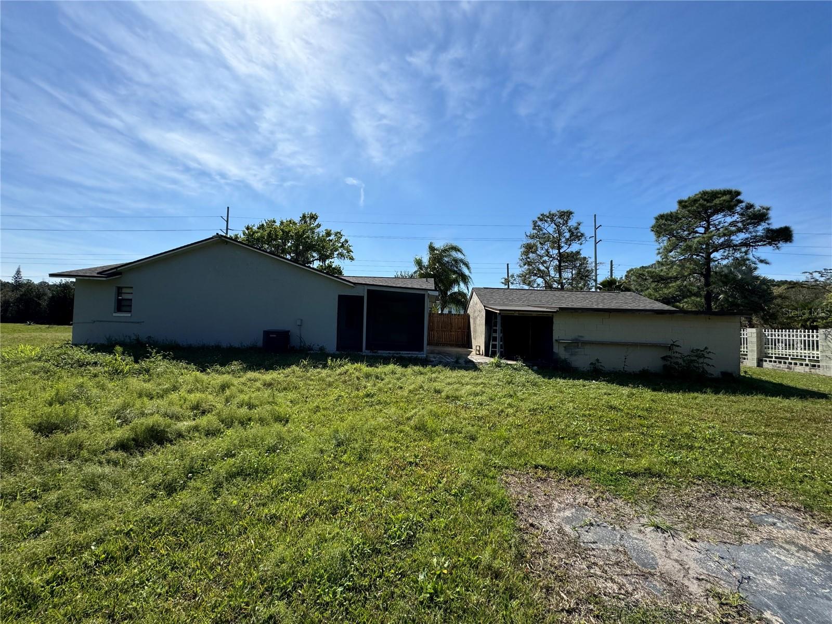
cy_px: 312
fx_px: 336
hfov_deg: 102.1
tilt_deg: +4.8
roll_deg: +0.4
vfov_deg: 85.7
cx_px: 416
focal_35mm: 14
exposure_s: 1/2584
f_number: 2.2
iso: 50
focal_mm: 2.22
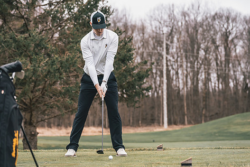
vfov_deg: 15.4
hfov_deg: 22.9
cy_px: 74
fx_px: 618
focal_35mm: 89
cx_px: 125
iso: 640
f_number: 2.8
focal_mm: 70
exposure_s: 1/4000
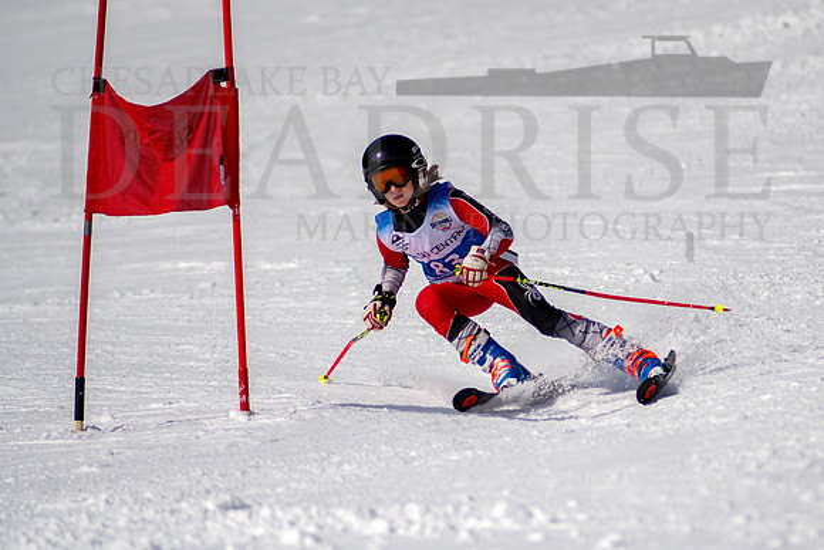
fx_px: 13003
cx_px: 520
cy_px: 319
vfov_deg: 2.4
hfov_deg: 3.6
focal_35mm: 568
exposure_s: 1/8000
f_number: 2.8
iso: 100
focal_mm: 300
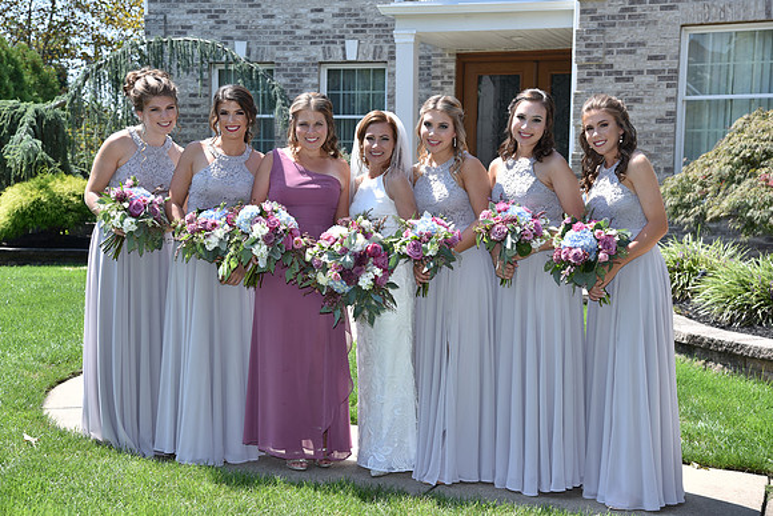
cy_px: 258
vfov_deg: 21.9
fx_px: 1332
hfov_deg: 32.4
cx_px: 386
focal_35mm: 62
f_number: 5.6
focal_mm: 62
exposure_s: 1/160
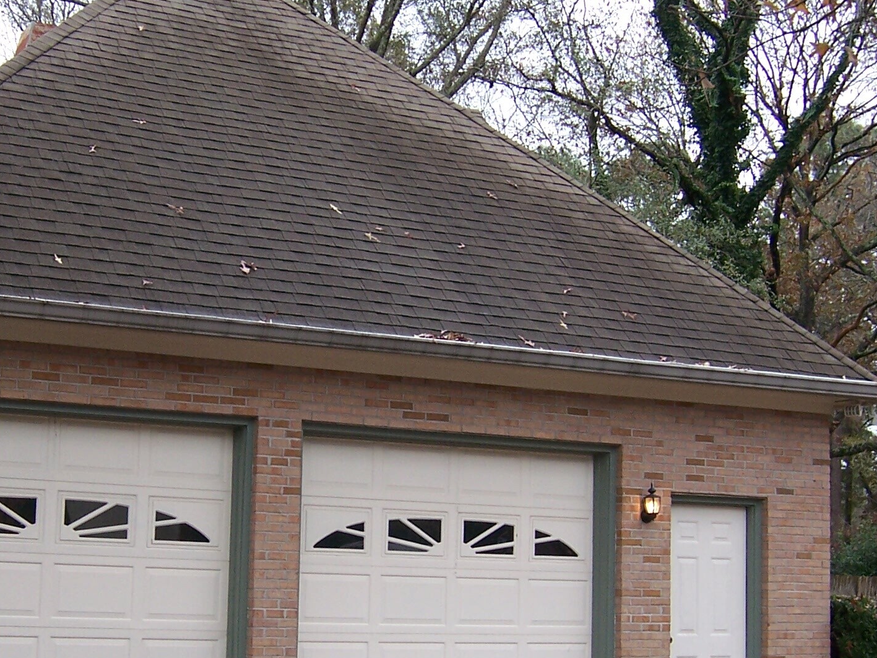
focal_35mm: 60
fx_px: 1520
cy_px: 423
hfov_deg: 31.9
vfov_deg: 24.3
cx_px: 281
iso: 80
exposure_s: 1/125
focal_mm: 5.5
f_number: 3.4
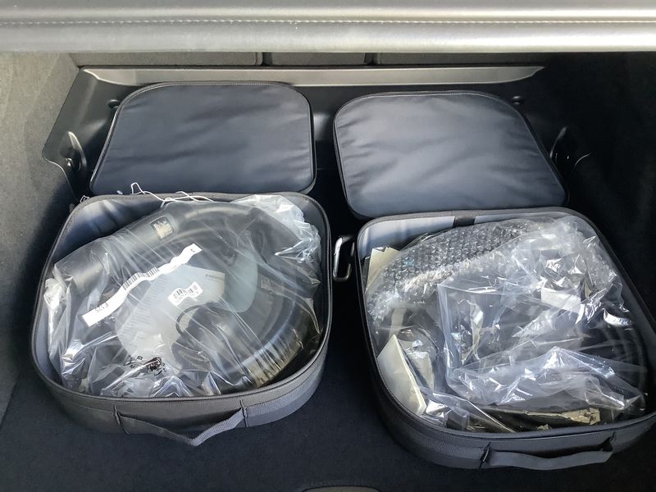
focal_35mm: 31
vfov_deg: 45.4
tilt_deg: -44.8
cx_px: 328
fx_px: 587
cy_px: 246
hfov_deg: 58.4
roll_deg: -1.5
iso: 320
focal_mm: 3.3
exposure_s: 1/50
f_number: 2.4
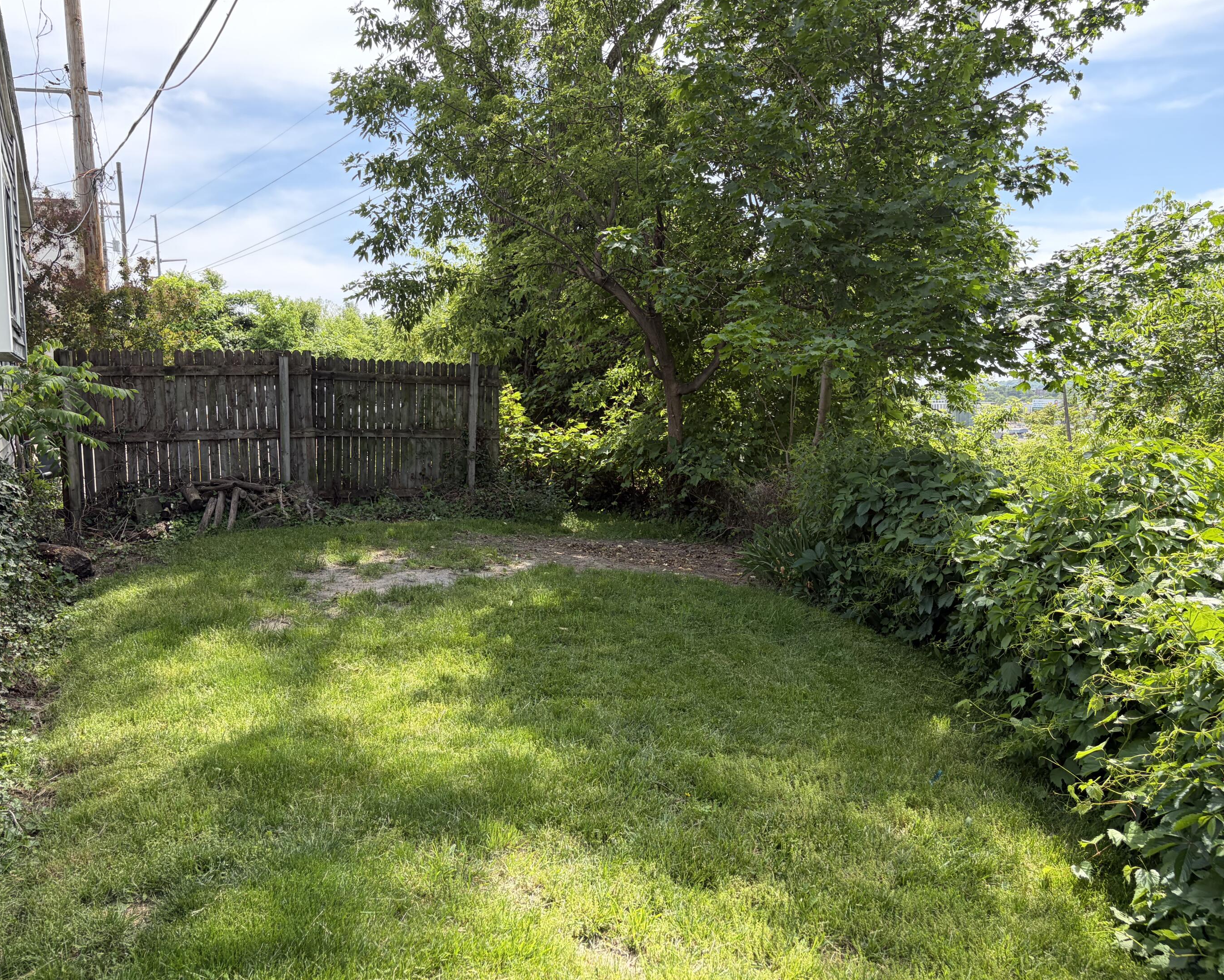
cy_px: 483
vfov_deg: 51.5
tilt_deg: -5.2
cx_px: 584
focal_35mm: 28
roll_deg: +1.9
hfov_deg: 62.2
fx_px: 1014
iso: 64
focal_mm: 5.96
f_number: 1.6
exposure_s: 1/973
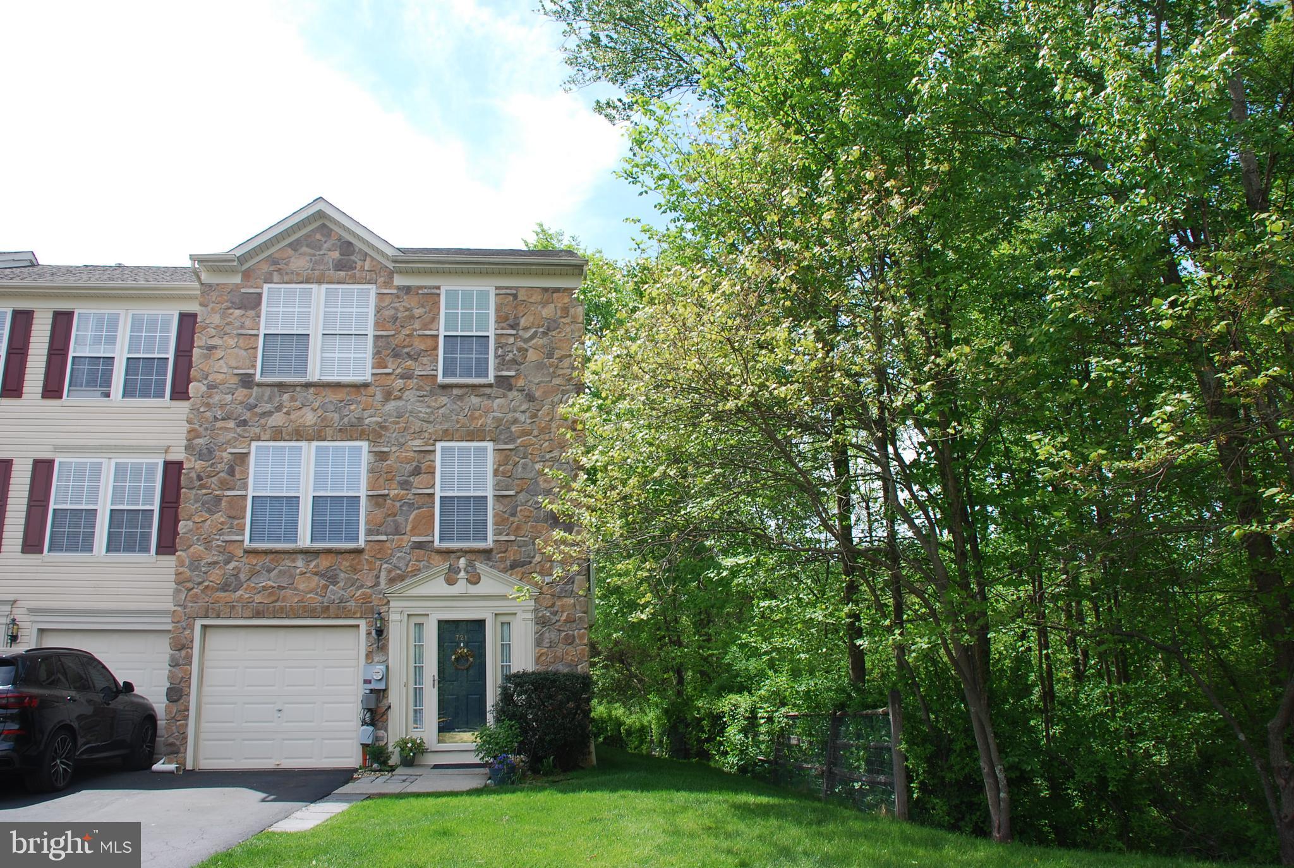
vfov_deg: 43.8
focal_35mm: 30
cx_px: 647
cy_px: 434
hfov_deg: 61.8
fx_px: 1080
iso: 100
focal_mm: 20
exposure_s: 1/200
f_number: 7.1
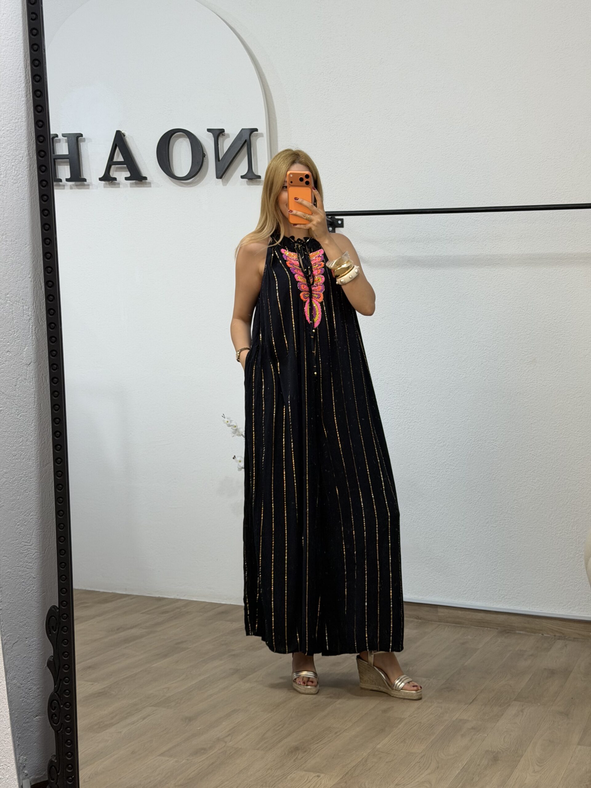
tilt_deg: -19.6
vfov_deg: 39.7
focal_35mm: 48
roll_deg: +1.7
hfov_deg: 30.3
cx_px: 296
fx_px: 1093
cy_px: 394
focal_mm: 6.76
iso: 80
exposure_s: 1/96
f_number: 1.78
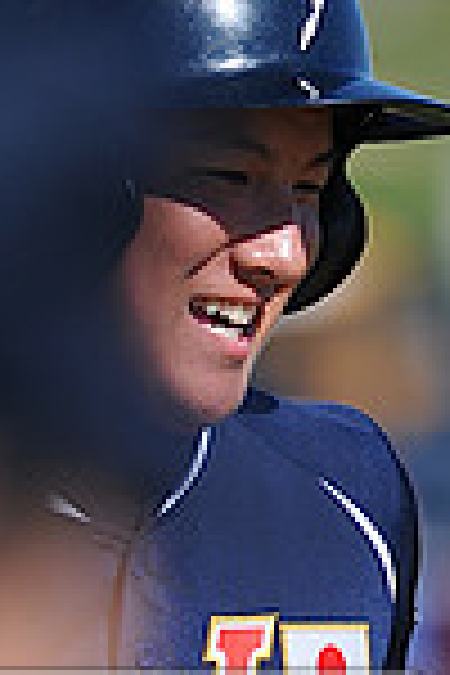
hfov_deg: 1.0
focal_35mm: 1347
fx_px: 25254
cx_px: -56
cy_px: 832
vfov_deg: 1.5
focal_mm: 300
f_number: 4
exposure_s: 1/2000
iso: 200
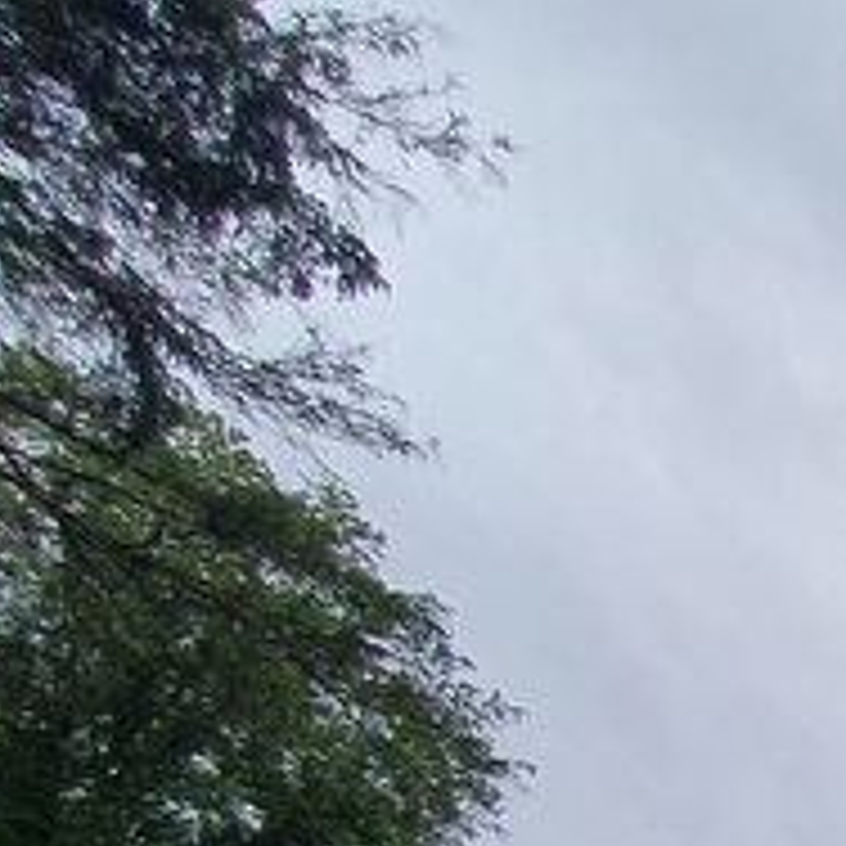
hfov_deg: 19.7
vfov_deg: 24.6
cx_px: 1665
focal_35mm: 49
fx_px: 1355
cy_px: 1346
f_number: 2.2
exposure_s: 1/334
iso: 50
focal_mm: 1.8
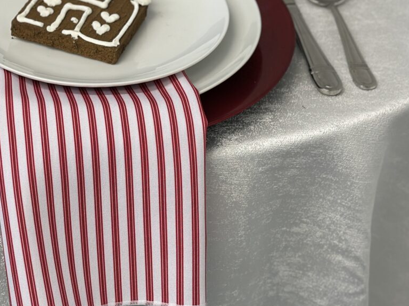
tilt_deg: -34.4
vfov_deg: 15.4
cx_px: 64
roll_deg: -0.1
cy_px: 101
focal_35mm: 96
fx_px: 1134
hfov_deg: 20.1
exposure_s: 1/124
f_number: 1.78
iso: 80
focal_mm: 6.86
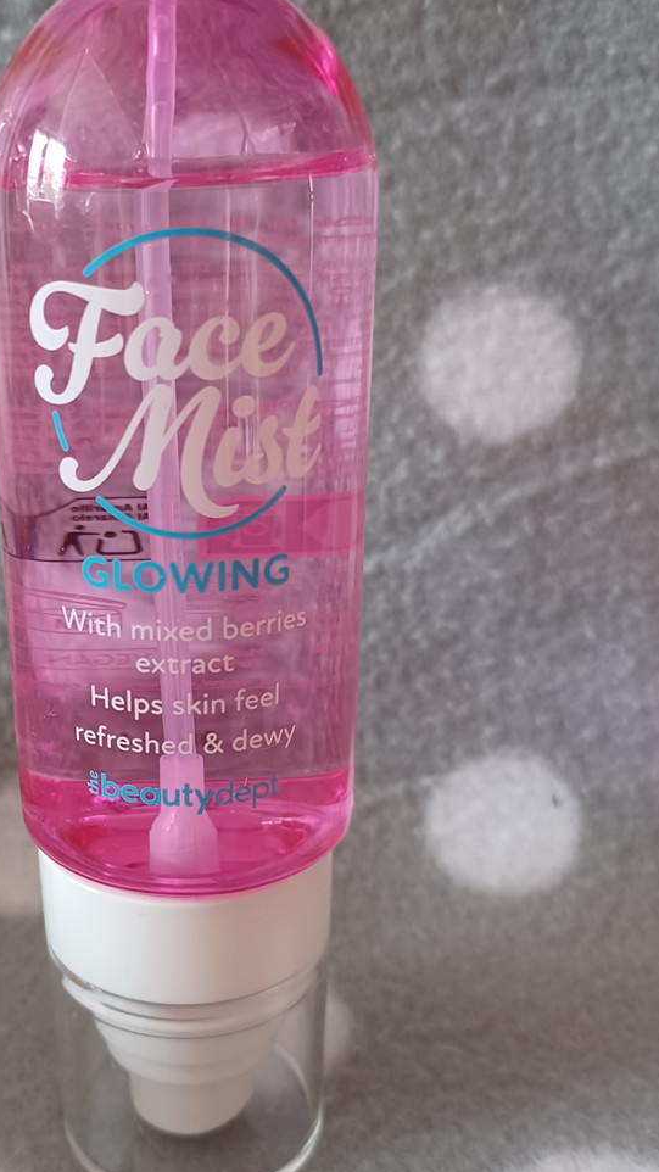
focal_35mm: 29
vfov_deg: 66.0
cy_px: 563
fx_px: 901
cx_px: 200
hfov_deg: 39.5
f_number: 1.8
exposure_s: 1/25
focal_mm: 4.6
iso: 500
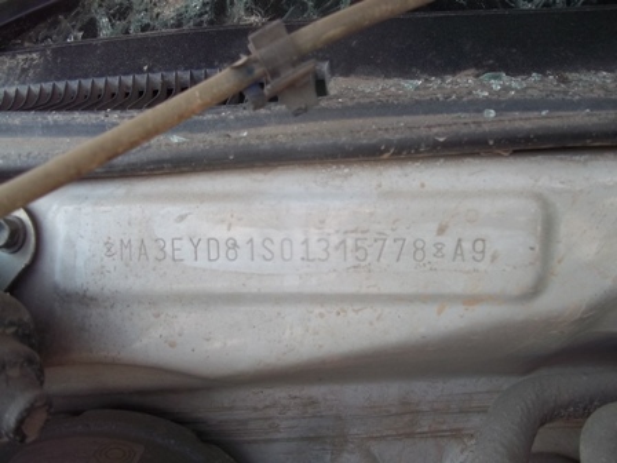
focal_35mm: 32
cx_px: 308
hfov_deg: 56.8
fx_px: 570
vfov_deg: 44.2
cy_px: 232
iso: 80
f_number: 2.9
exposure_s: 1/200
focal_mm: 5.7
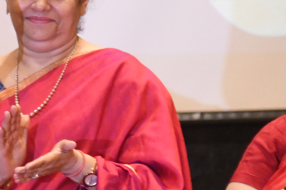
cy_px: 139
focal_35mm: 381
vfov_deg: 3.6
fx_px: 3027
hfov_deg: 5.3
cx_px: -272
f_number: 4
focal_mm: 85
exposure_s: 1/125
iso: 6400
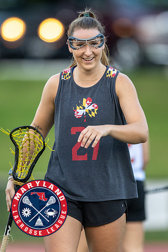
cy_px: 116
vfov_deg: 2.8
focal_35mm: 737
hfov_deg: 1.9
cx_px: 95
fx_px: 5156
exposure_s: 1/1250
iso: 1600
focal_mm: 400
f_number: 2.8
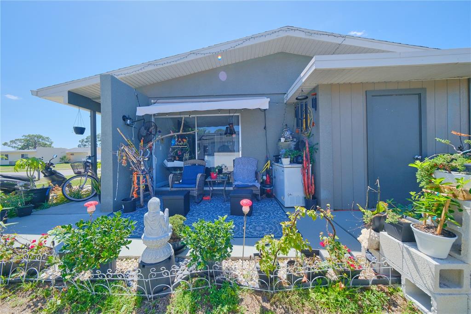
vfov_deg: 90.0
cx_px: 236
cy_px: 157
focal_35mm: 12
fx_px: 157
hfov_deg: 112.6
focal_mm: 8
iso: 640
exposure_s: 1/1600
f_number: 4
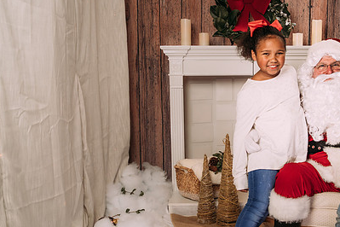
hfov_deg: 36.3
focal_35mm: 54
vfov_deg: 25.0
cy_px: 137
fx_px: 510
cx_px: 237
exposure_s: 1/100
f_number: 6.3
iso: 100
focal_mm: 35
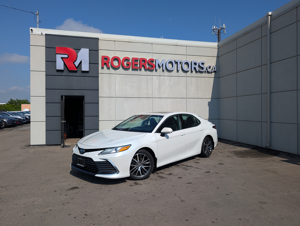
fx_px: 208
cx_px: 150
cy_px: 113
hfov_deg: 71.5
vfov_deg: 56.9
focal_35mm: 24
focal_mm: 6.9
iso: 23
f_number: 1.68
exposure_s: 1/2404
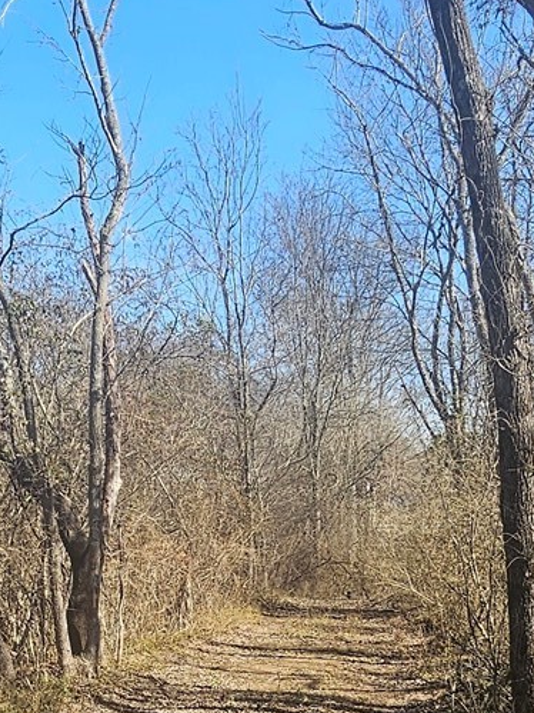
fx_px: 1029
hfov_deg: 29.1
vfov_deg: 34.7
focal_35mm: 50
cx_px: 246
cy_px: 712
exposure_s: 1/812
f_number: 2.2
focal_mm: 2.2
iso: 50
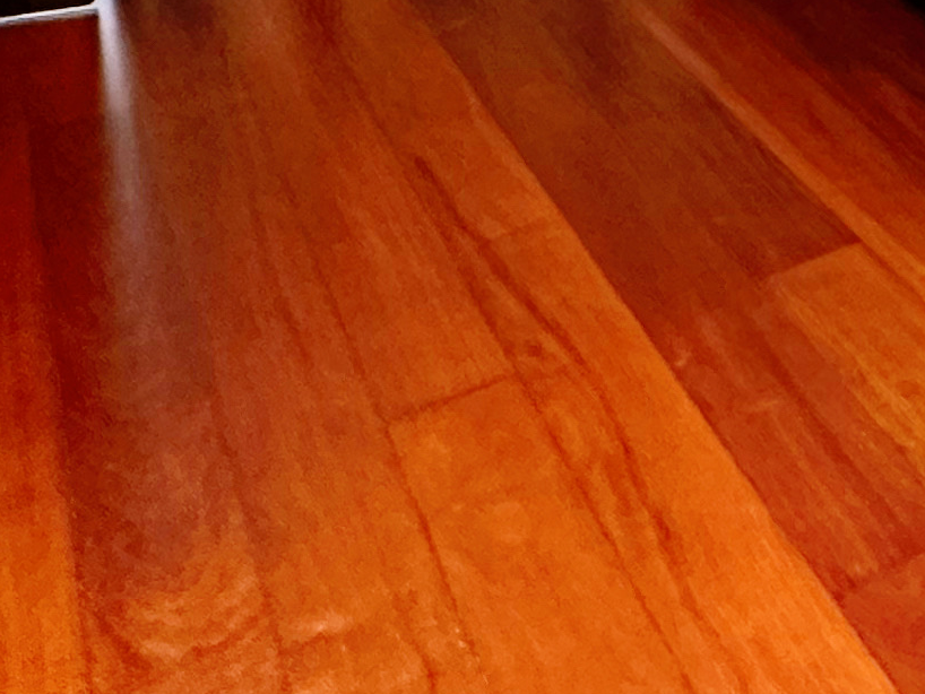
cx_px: 1388
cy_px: -585
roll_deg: +3.1
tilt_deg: -5.4
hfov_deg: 22.9
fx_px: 1844
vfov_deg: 17.1
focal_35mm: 69
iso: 400
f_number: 2.2
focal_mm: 2.22
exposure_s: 1/60
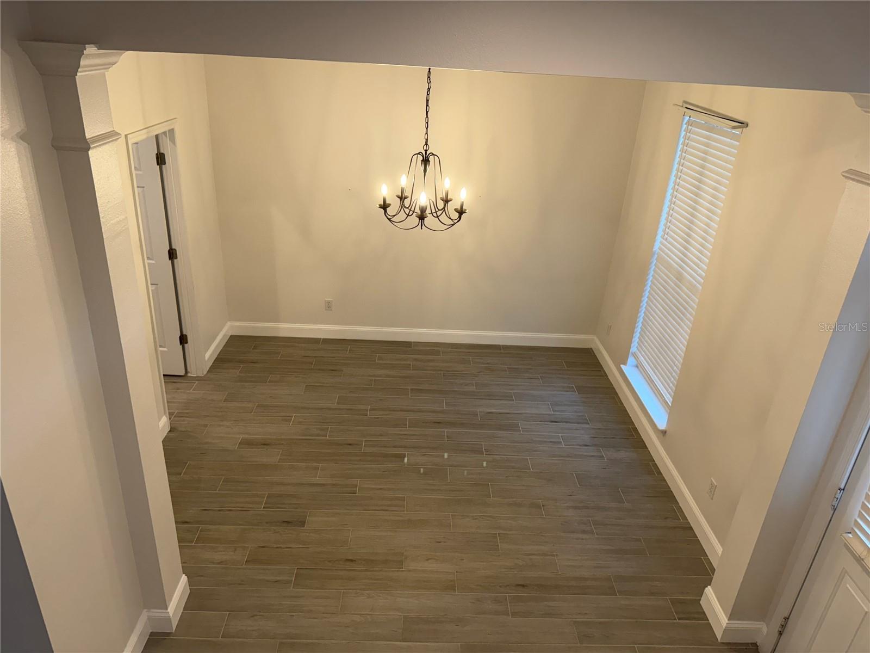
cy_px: 326
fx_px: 603
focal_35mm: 24
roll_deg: -2.9
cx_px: 435
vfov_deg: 56.8
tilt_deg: -24.5
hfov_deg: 71.6
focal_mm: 6.76
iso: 200
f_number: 1.78
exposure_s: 1/120
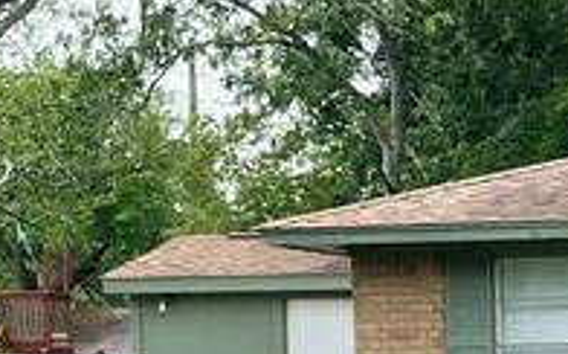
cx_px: 982
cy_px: 438
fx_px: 2227
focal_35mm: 144
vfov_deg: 9.0
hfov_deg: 13.3
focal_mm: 4.2
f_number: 1.6
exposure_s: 1/3125
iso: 32
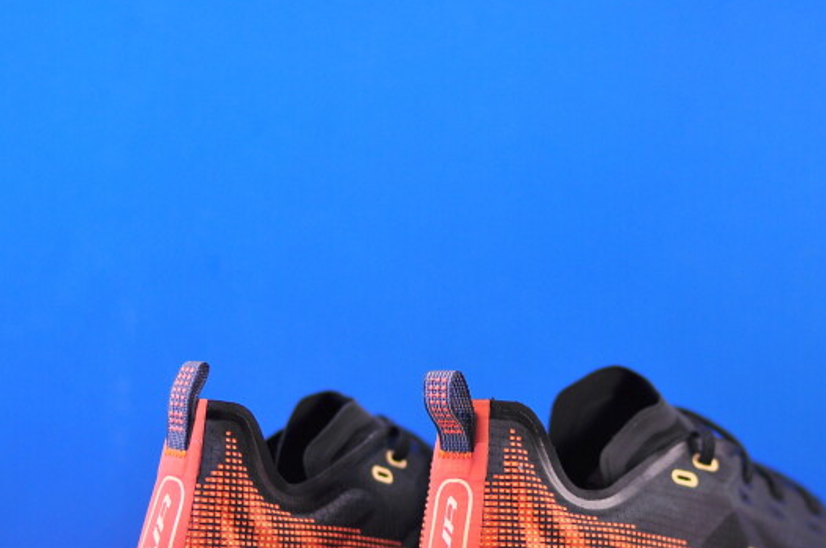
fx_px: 2612
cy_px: 411
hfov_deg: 18.0
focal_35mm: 114
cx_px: 503
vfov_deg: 11.9
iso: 250
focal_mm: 50
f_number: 2
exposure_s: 1/320
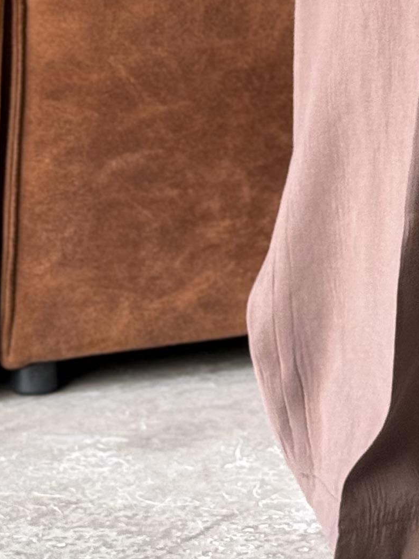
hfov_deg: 7.8
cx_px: 668
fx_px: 2984
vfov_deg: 10.1
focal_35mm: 185
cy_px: -440
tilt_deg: +1.0
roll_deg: -0.7
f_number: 1.78
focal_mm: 6.76
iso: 100
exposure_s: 1/60
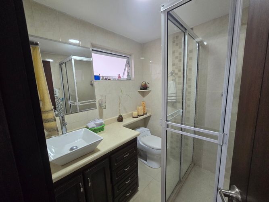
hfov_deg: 106.2
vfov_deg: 89.9
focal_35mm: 13
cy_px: 101
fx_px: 101
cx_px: 134
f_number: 2.2
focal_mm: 2.2
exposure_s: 1/60
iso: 250
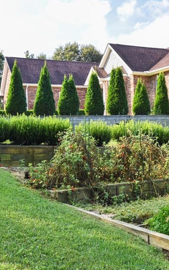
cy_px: 138
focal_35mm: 48
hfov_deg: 26.5
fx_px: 353
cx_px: 128
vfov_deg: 41.8
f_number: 8
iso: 1250
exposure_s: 1/250
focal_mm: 30
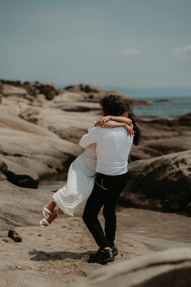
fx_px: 676
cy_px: 144
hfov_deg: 16.1
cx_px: 96
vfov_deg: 23.9
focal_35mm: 85
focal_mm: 85
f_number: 2.5
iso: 250
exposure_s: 1/8000
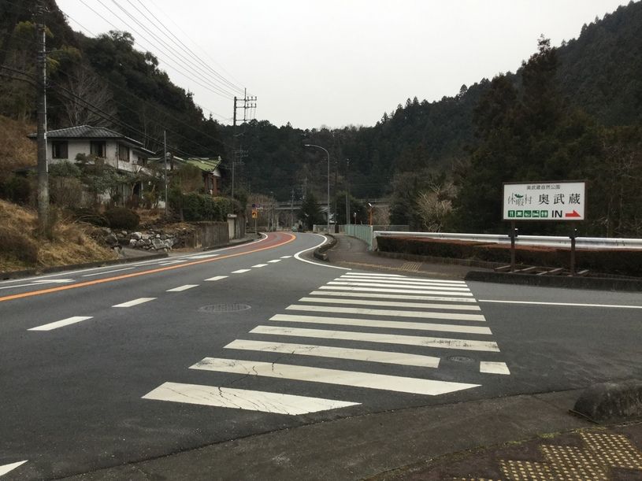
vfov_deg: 45.4
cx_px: 321
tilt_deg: -2.9
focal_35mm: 31
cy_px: 240
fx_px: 575
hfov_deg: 58.4
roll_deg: -0.9
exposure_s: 1/40
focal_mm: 3.3
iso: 25
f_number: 2.4
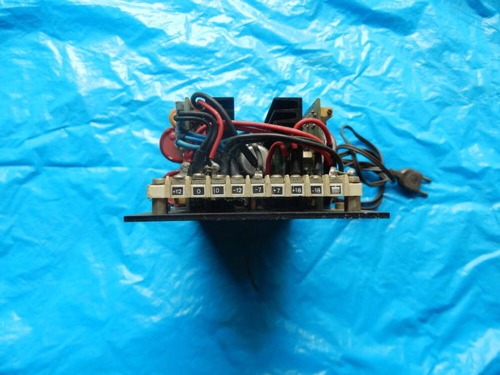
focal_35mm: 25
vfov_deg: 54.9
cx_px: 250
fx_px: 361
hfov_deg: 69.4
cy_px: 188
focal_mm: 4.5
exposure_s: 1/60
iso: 125
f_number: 3.2
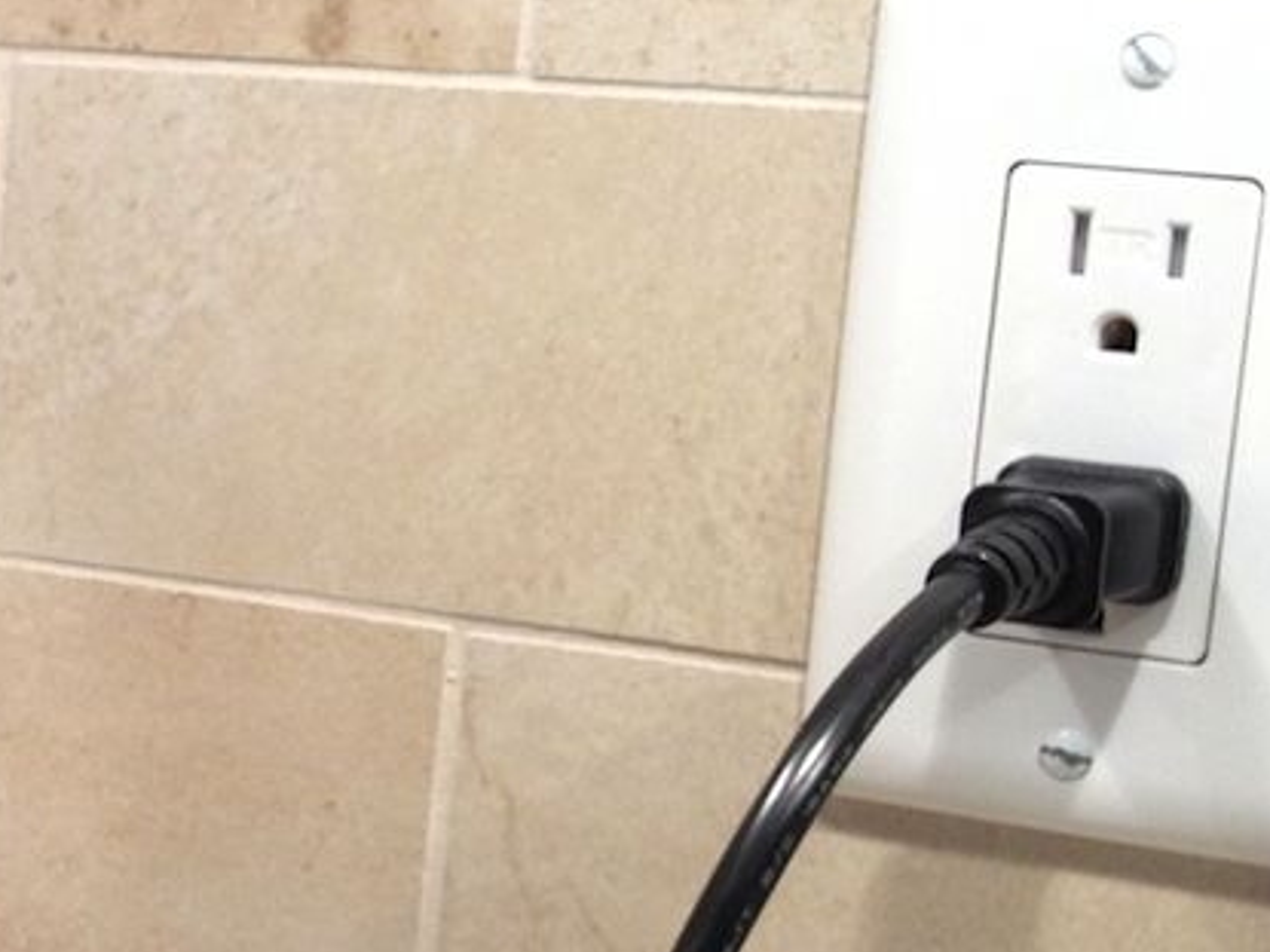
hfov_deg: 13.2
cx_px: -1022
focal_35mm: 135
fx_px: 4951
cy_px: 634
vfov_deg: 11.0
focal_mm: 4.28
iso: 80
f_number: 2.4
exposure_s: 1/20
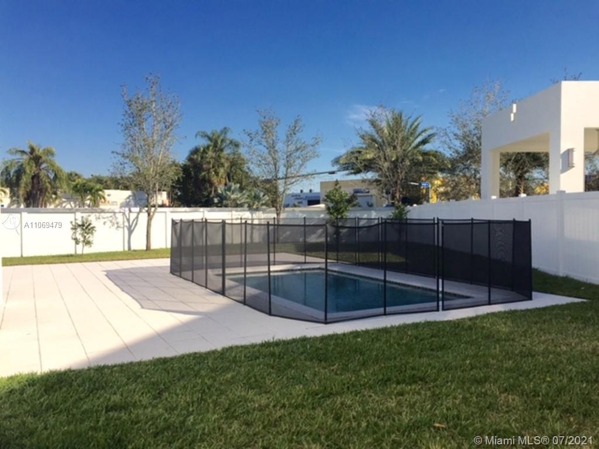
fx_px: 502
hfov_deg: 61.7
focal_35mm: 29
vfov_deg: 48.2
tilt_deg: -0.6
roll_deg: -0.5
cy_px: 224
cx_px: 300
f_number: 2.2
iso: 32
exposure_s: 1/2639
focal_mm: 4.15
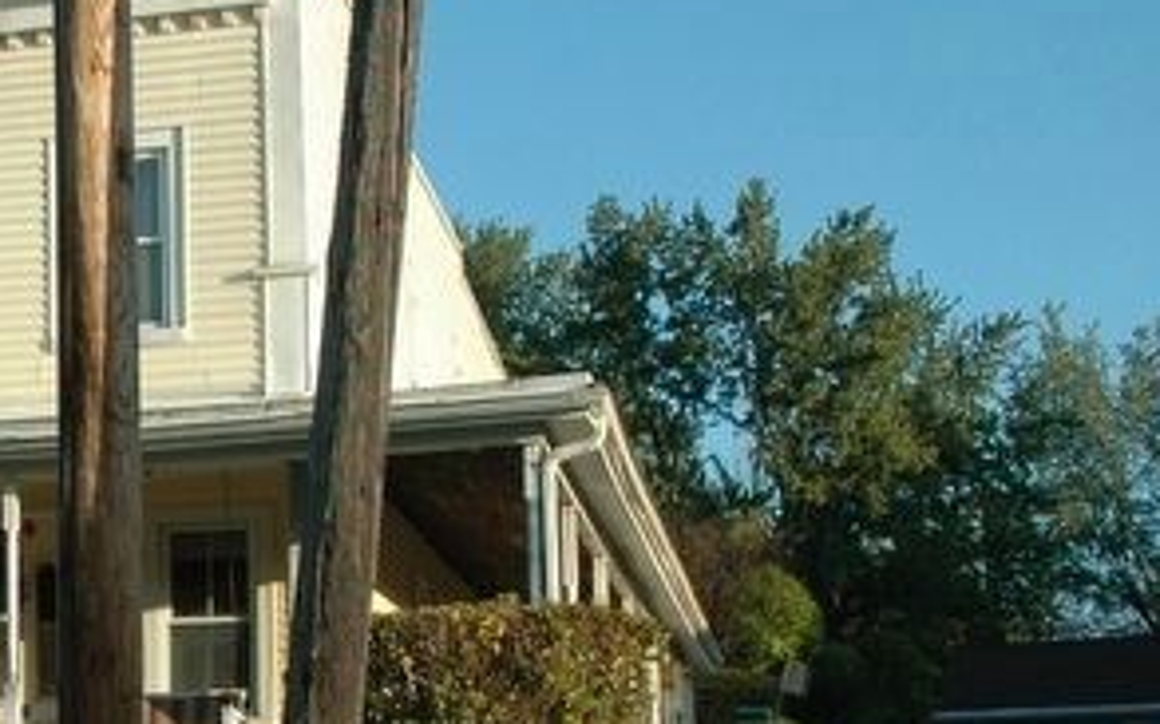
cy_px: 621
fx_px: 3161
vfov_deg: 13.0
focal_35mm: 100
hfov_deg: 19.8
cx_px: -166
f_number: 8
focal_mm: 24
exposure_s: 1/250
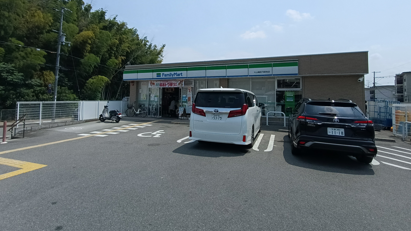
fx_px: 196
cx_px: 205
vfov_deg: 60.3
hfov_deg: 92.7
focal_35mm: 18
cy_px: 87
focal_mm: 1.68
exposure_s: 1/910
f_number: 2.2
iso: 64
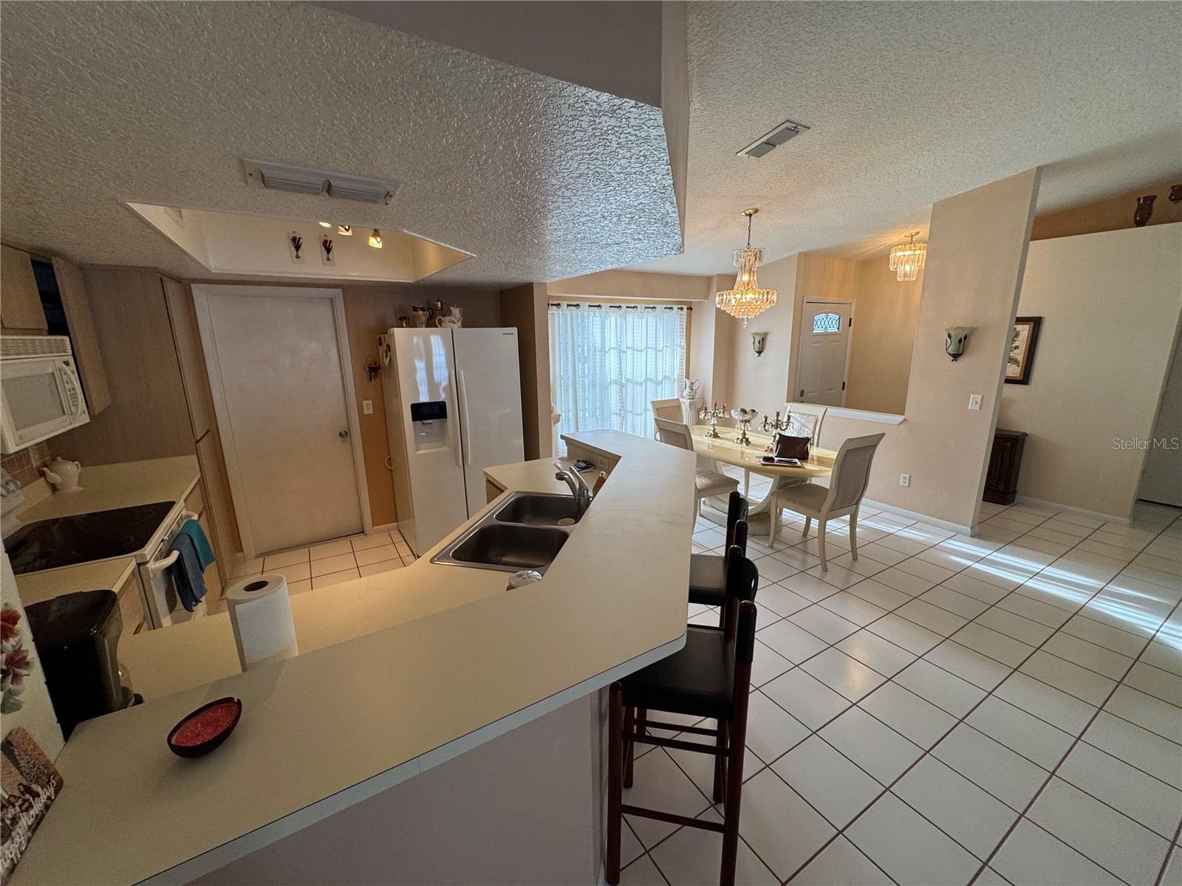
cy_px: 443
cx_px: 591
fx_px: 478
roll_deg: +1.4
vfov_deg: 85.7
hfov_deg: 102.1
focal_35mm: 14
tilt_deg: -12.0
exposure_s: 1/120
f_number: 2.2
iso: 125
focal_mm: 2.22
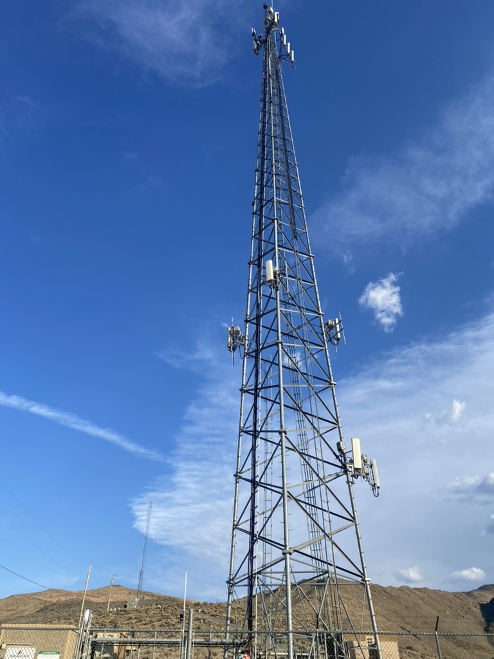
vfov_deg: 67.3
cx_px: 247
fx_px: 495
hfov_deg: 53.1
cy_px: 330
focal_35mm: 26
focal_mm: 4.25
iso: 32
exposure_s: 1/2066
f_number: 1.8
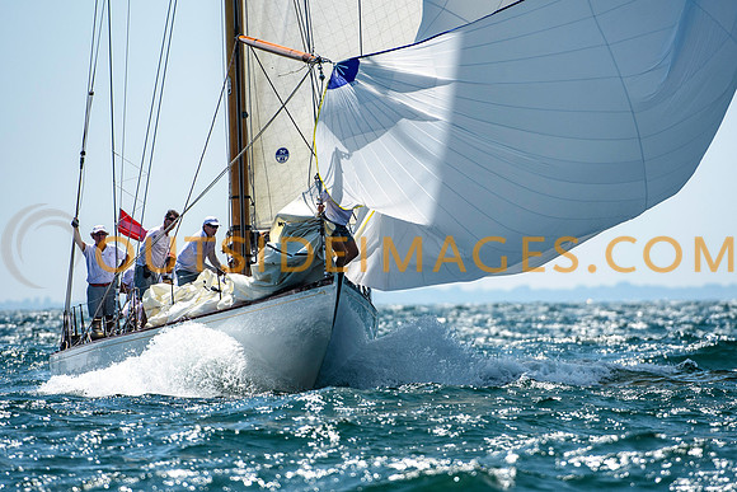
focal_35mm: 540
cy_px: 246
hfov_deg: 3.8
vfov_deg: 2.5
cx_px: 368
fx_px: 11057
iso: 400
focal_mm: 360
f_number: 5.6
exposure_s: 1/3200
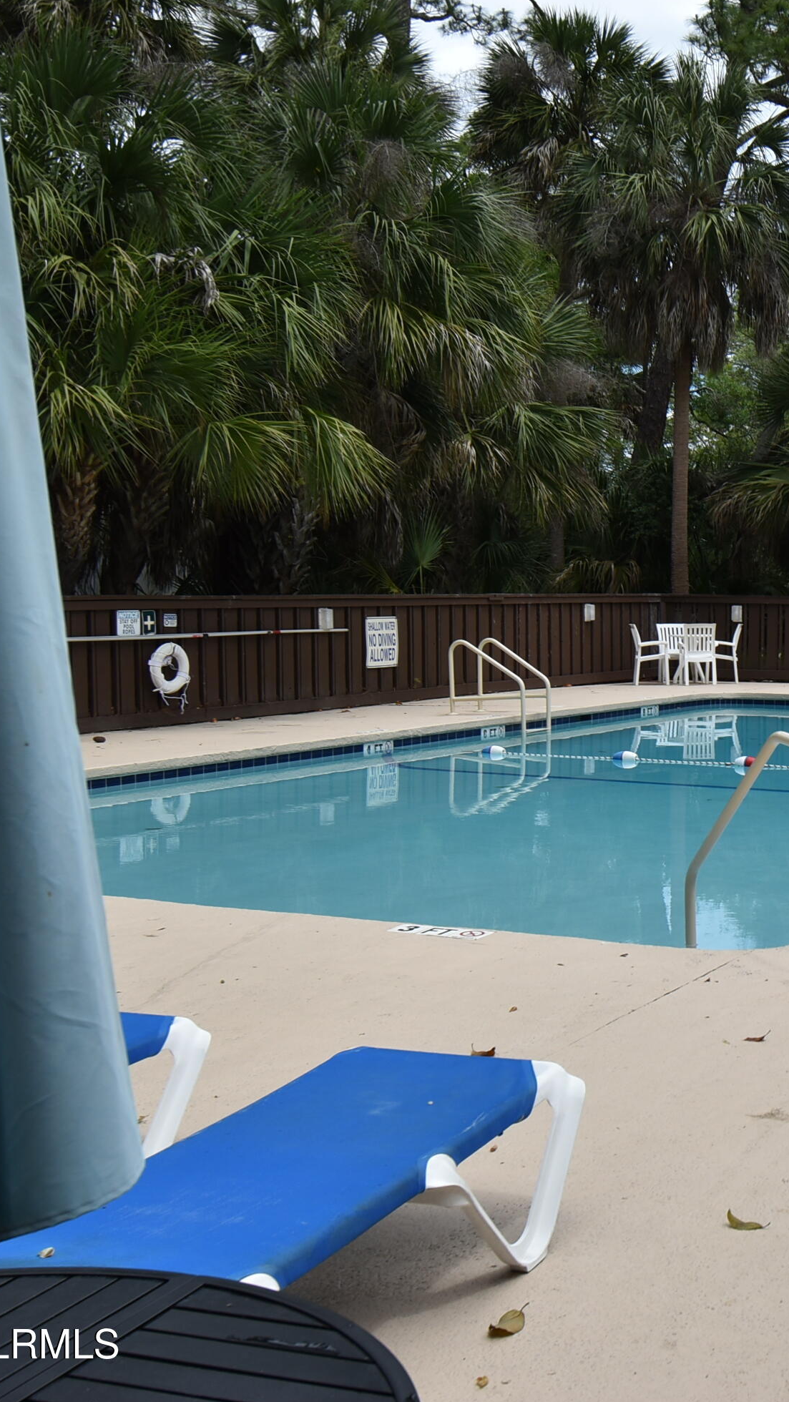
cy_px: 695
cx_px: 923
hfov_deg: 23.1
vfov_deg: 42.9
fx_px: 1785
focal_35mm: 48
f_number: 8
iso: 100
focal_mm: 20
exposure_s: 1/250
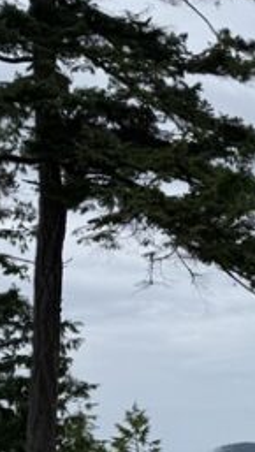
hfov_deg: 12.3
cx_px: 610
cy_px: 482
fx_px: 935
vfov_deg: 25.4
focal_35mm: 78
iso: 80
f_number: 1.78
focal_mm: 6.76
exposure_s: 1/3279
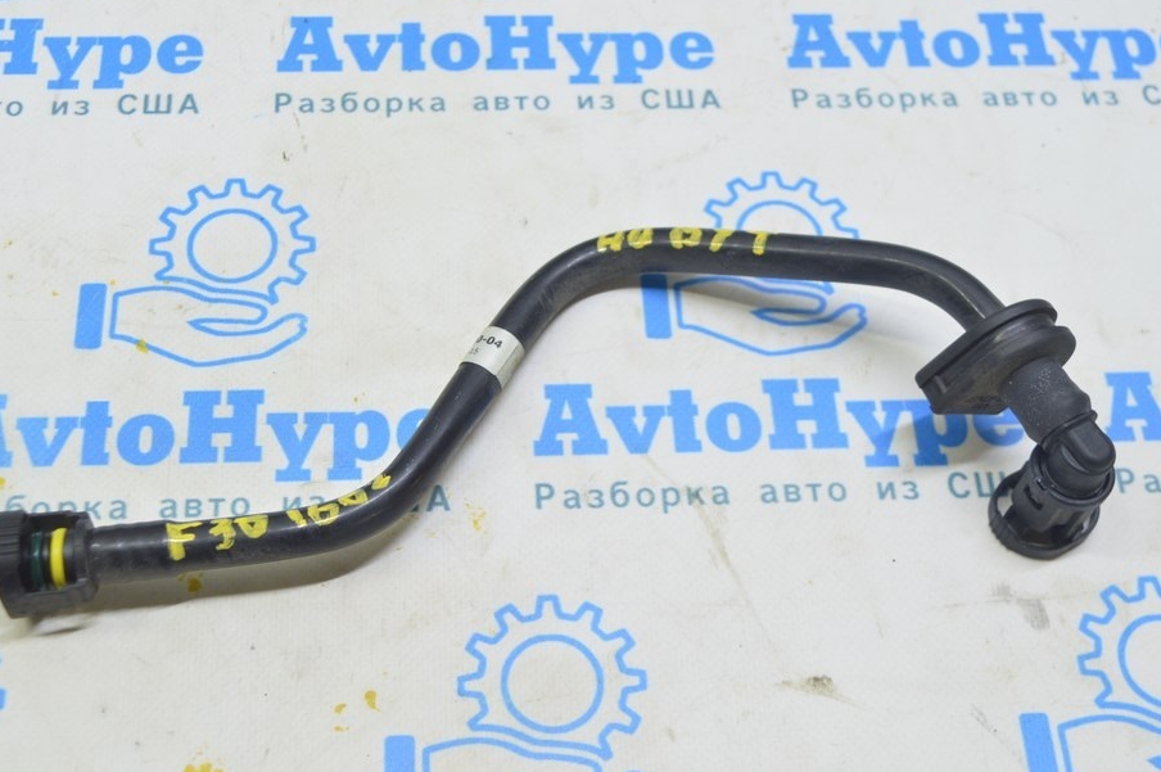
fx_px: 1643
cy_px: 380
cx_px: 525
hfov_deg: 38.9
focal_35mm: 51
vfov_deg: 26.4
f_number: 5.6
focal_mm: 30
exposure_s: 1/20
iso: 400
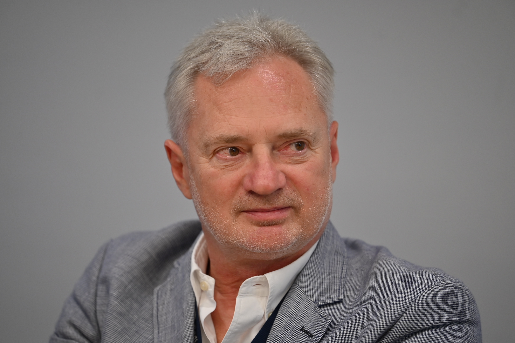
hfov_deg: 11.4
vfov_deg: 7.6
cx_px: 258
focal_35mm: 180
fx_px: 2575
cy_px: 172
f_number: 2.8
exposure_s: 1/200
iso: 450
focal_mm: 180
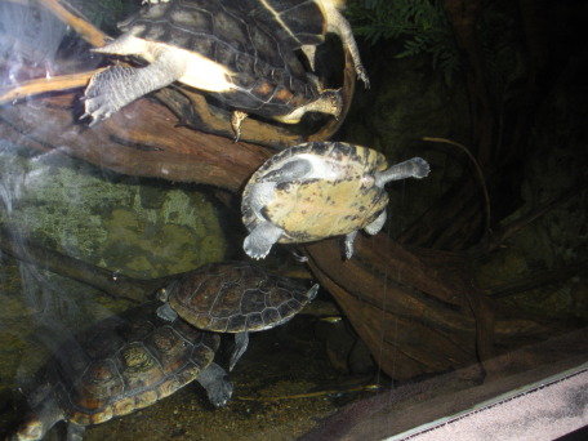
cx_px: 294
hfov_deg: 51.4
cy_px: 220
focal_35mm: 36
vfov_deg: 39.7
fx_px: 612
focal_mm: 6.3
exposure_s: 1/60
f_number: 3.5
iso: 168
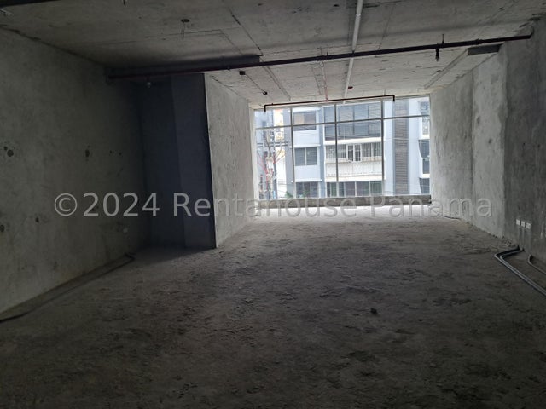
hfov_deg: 71.6
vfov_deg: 56.8
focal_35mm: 24
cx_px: 273
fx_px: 379
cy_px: 204
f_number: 1.8
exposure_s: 1/60
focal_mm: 5.23
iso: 100
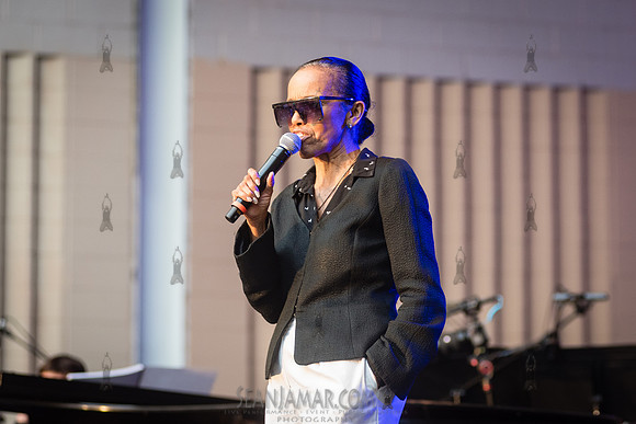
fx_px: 2981
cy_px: 159
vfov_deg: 8.1
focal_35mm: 169
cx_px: 364
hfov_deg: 12.2
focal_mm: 125
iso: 1000
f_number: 3.2
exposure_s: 1/160
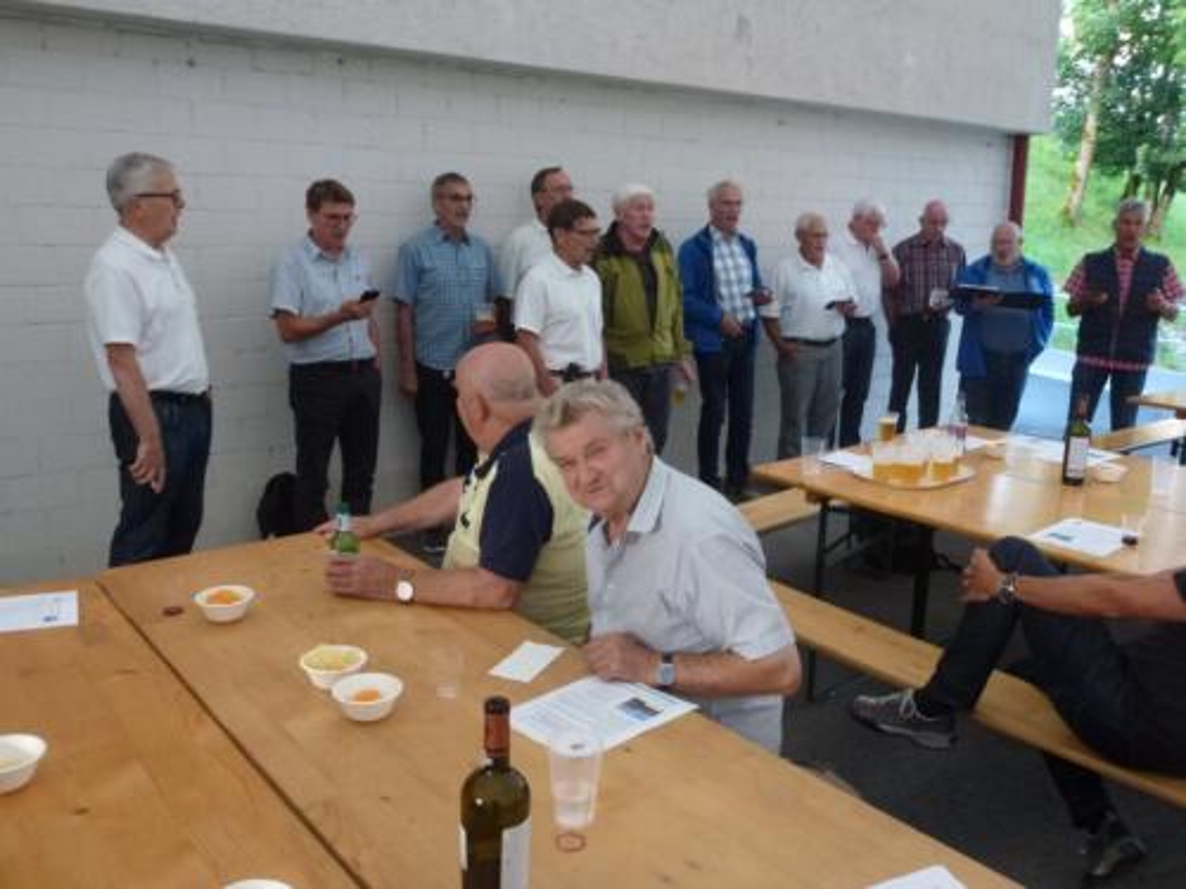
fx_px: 959
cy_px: 444
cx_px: 593
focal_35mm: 28
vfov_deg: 49.7
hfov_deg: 63.4
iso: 400
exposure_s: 1/20
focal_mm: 5
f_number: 3.5
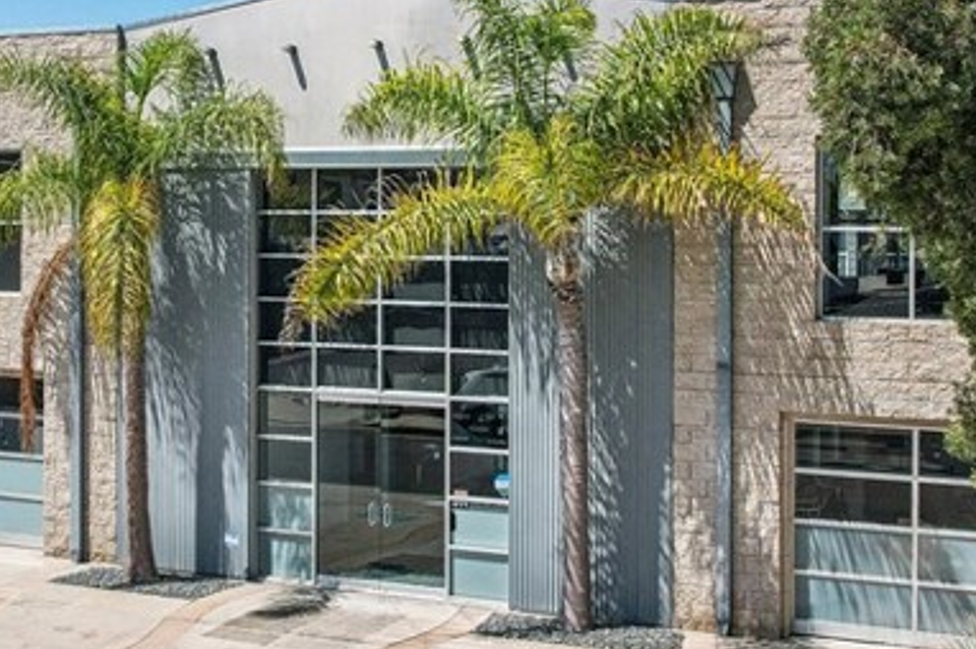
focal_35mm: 59
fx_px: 1598
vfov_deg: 22.8
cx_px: 429
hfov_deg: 33.9
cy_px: 194
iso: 130
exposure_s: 1/3000
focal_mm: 8.4
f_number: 2.8
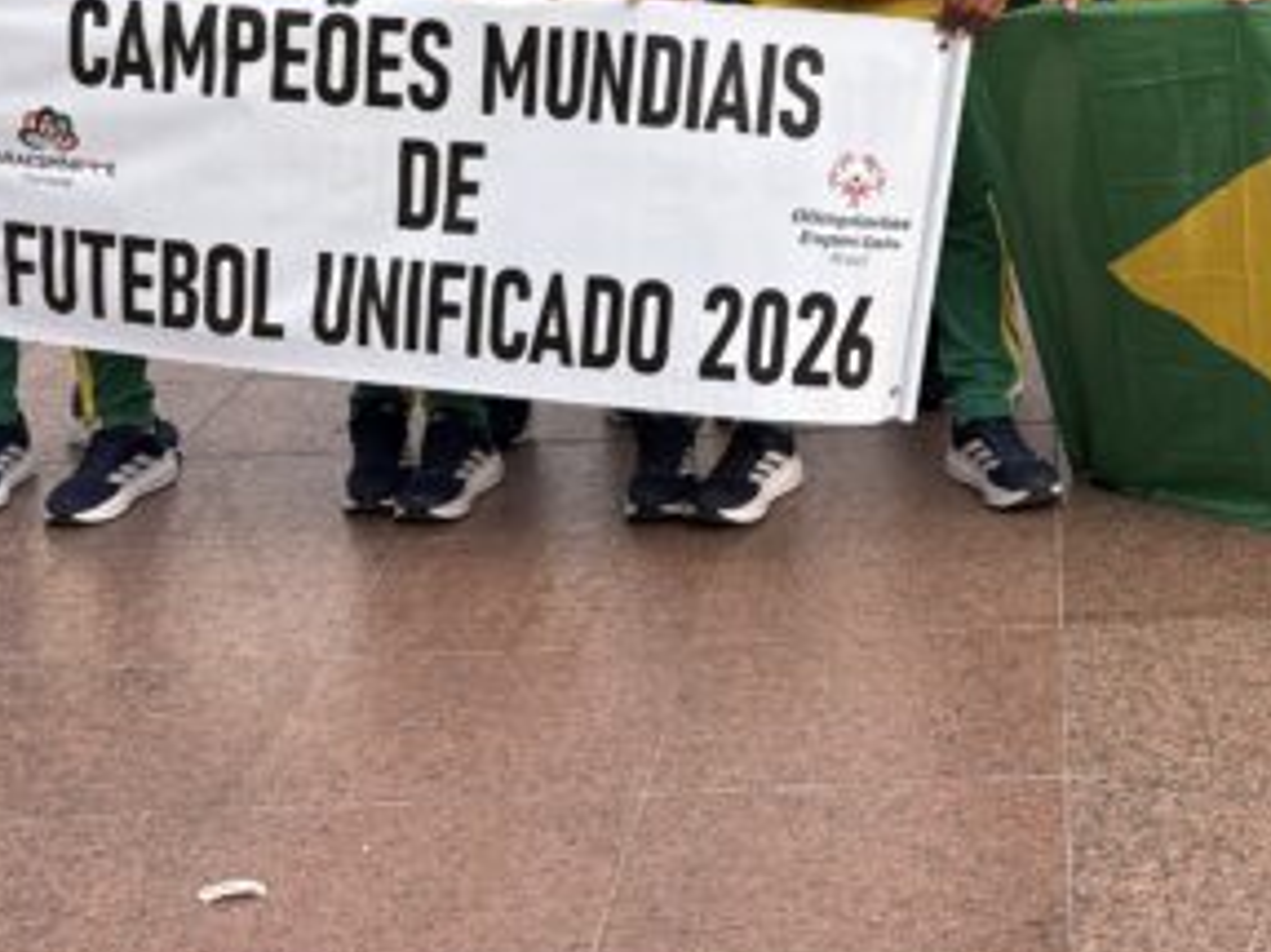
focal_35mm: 78
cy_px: -104
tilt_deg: -5.9
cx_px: 1169
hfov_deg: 24.3
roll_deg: +1.6
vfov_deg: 18.2
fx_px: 2863
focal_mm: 5.96
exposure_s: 1/1081
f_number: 1.6
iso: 50
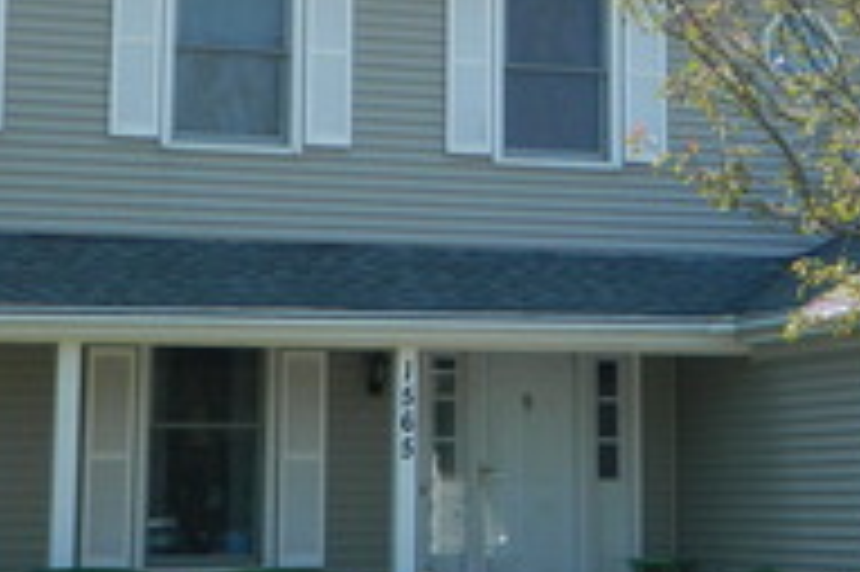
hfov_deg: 18.8
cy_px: -9
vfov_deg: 12.5
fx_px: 2578
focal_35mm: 108
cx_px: 635
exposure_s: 1/500
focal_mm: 5.6
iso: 110
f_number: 3.2
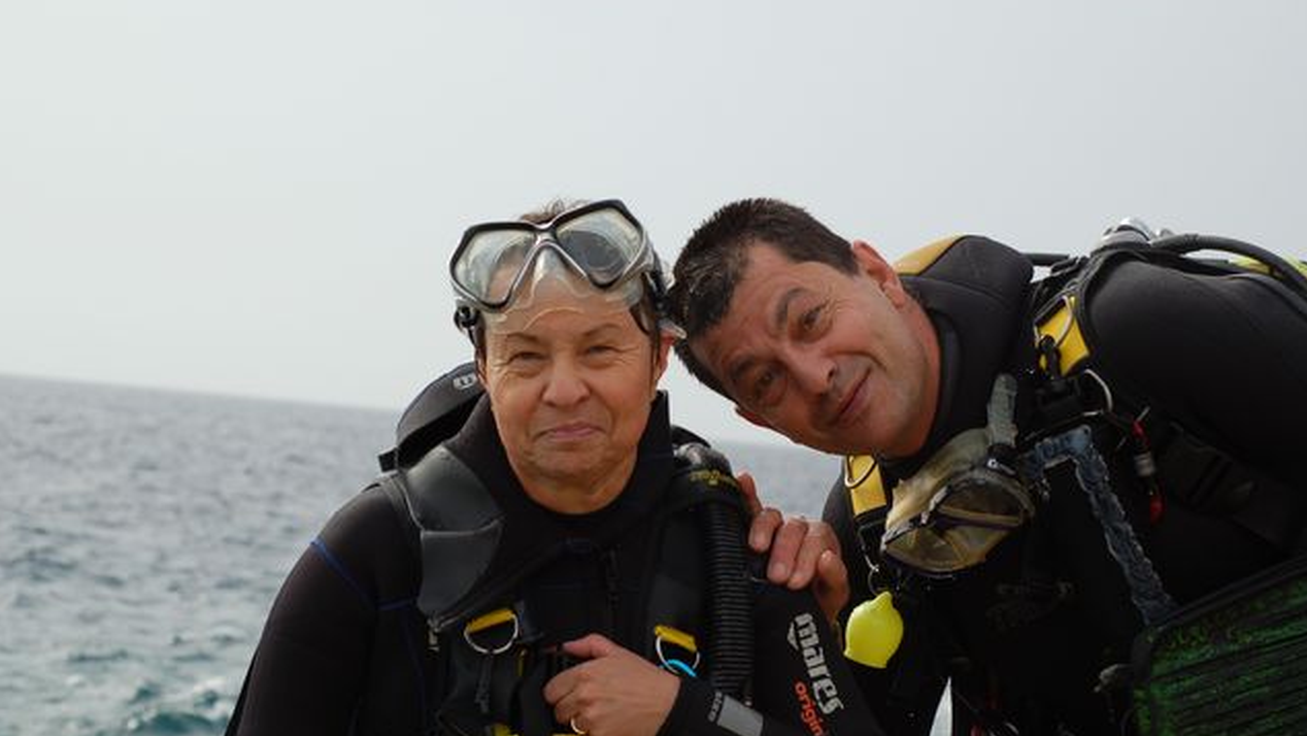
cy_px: 422
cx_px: 656
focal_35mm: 95
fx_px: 3293
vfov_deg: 12.7
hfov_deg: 22.4
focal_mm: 60
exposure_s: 1/640
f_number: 6.3
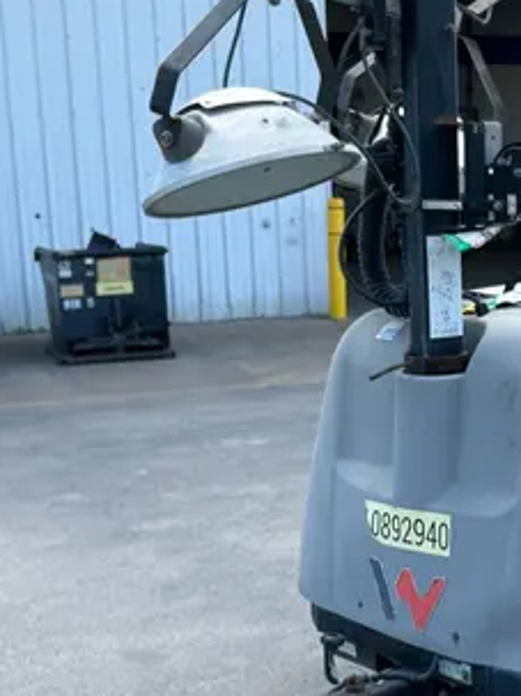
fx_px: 1265
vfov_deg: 30.6
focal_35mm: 63
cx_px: 436
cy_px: 433
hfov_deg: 22.9
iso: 50
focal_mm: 5.7
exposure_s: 1/1019
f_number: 1.5
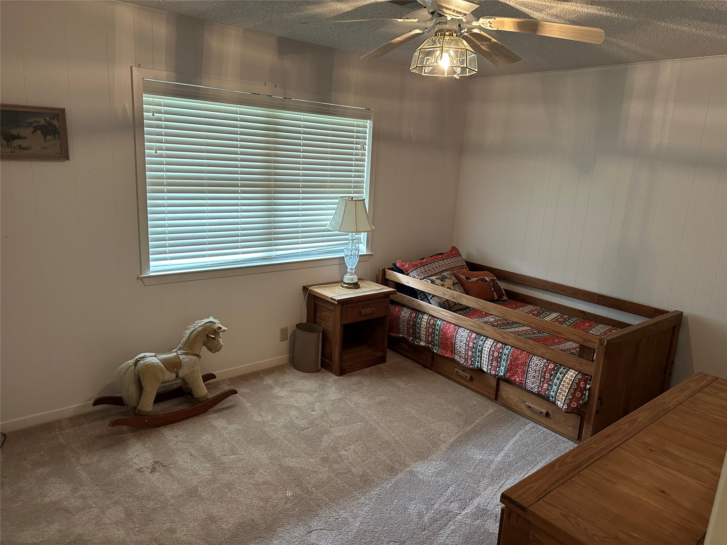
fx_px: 504
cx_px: 364
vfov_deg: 56.8
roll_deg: -3.7
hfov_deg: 71.6
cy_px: 272
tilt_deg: -12.5
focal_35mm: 24
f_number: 1.78
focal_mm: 6.86
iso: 320
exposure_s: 1/60
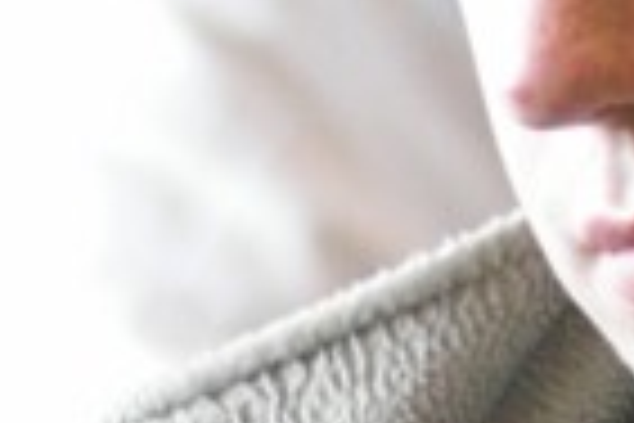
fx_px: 39393
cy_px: -108
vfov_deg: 0.6
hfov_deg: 0.9
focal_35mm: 2237
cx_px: 926
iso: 1600
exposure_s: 1/25
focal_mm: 300
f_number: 5.6
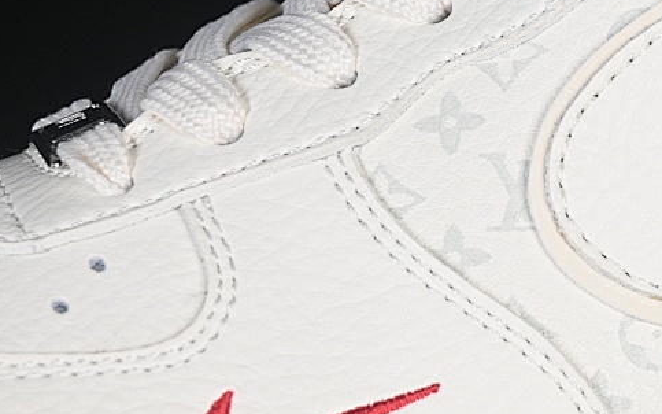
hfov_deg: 12.0
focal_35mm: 171
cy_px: 308
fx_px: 3085
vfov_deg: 7.7
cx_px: 735
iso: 160
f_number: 7.1
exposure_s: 1/80
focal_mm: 50
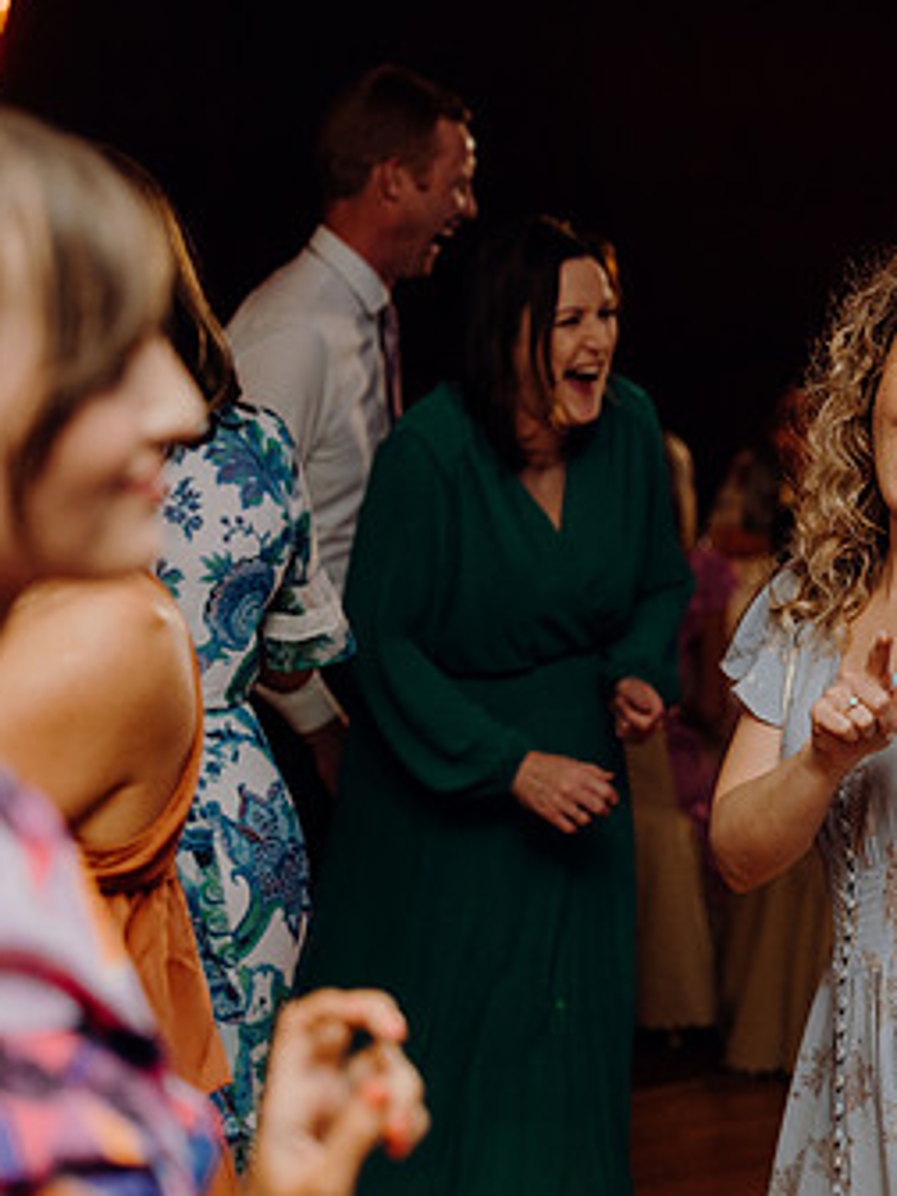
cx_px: 869
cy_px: 614
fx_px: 3559
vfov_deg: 19.1
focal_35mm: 103
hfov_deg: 14.2
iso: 1250
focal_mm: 62
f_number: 2.8
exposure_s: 1/160
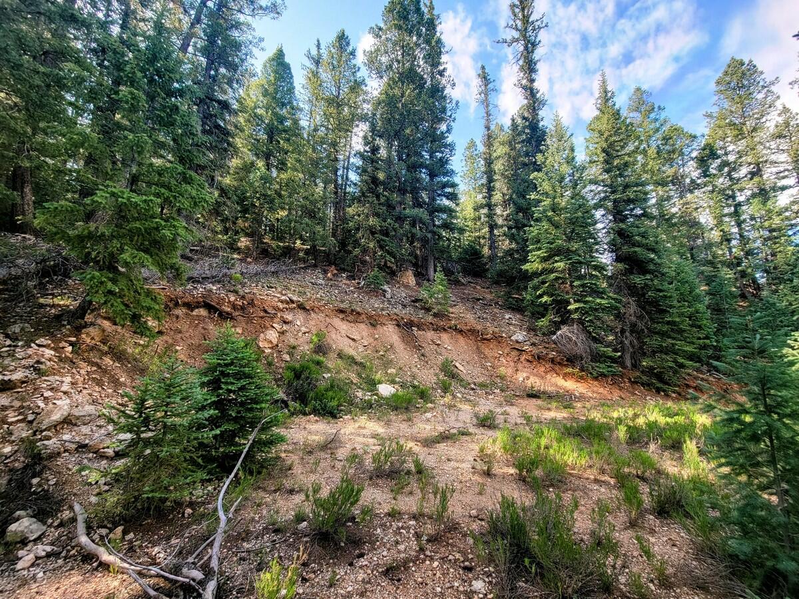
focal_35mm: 13
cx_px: 400
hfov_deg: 106.2
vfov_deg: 89.9
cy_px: 300
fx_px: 300
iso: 50
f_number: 2.2
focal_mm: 2.2
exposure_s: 1/279
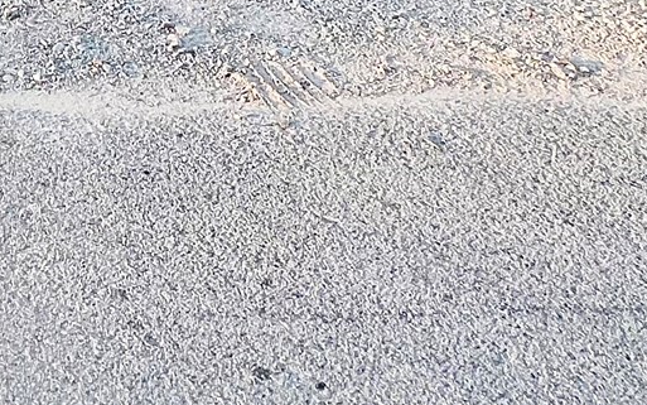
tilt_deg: +5.2
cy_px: -505
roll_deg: +1.4
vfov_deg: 15.7
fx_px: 970
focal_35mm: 55
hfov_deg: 32.4
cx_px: -68
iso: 32
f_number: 1.8
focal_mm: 1.57
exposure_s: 1/637
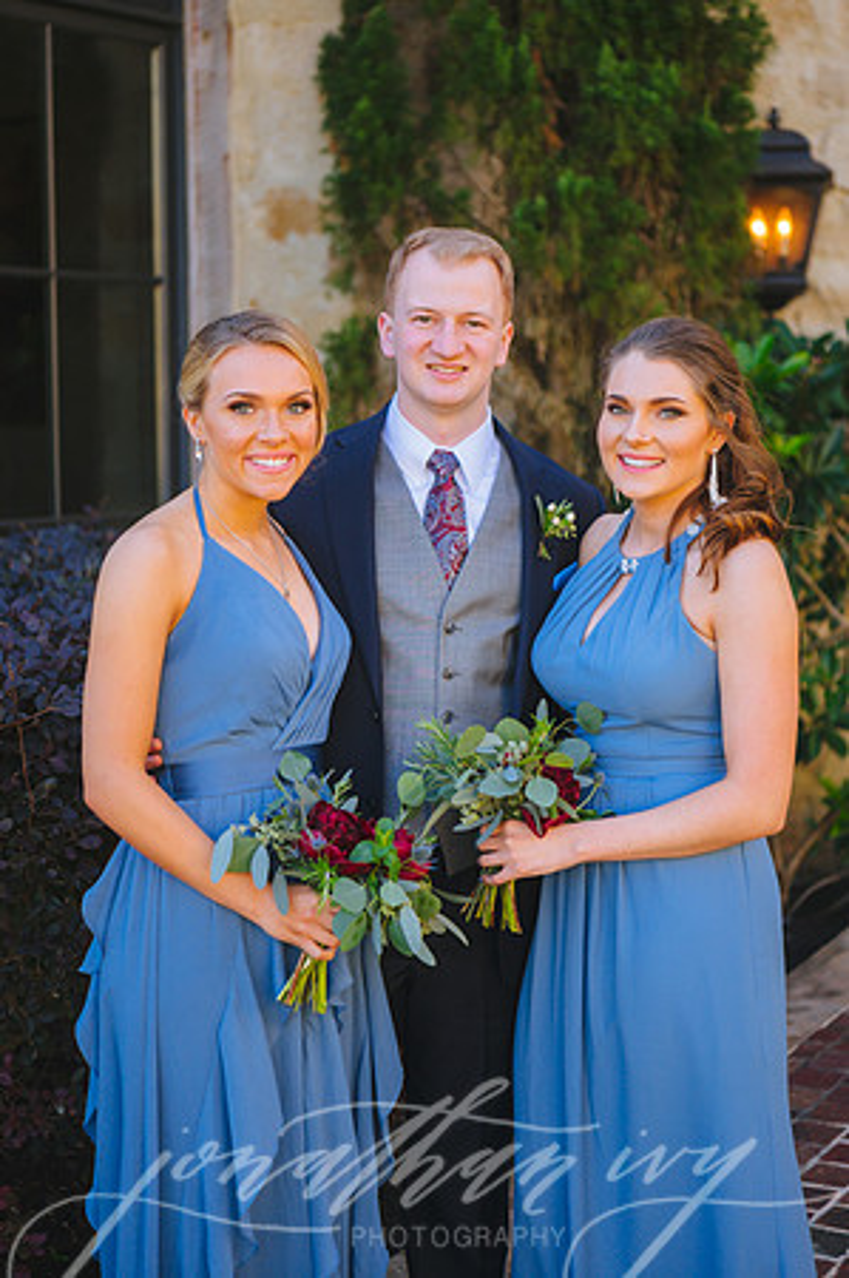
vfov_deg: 28.9
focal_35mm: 70
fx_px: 2482
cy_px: 639
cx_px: 424
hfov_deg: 19.4
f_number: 2.8
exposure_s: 1/800
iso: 500
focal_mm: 70
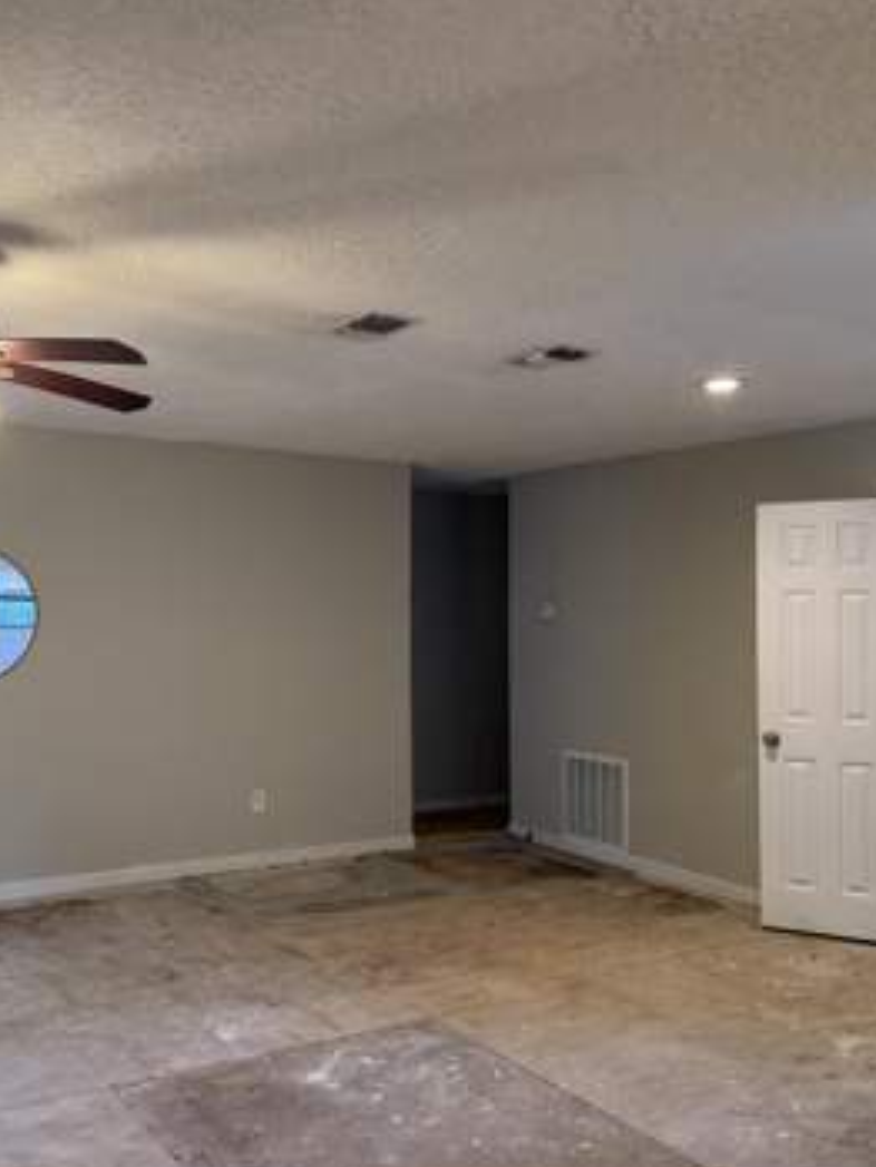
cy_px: 587
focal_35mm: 33
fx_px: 1113
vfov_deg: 55.3
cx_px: 361
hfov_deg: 42.8
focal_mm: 6.76
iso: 400
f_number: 1.78
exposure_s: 1/120
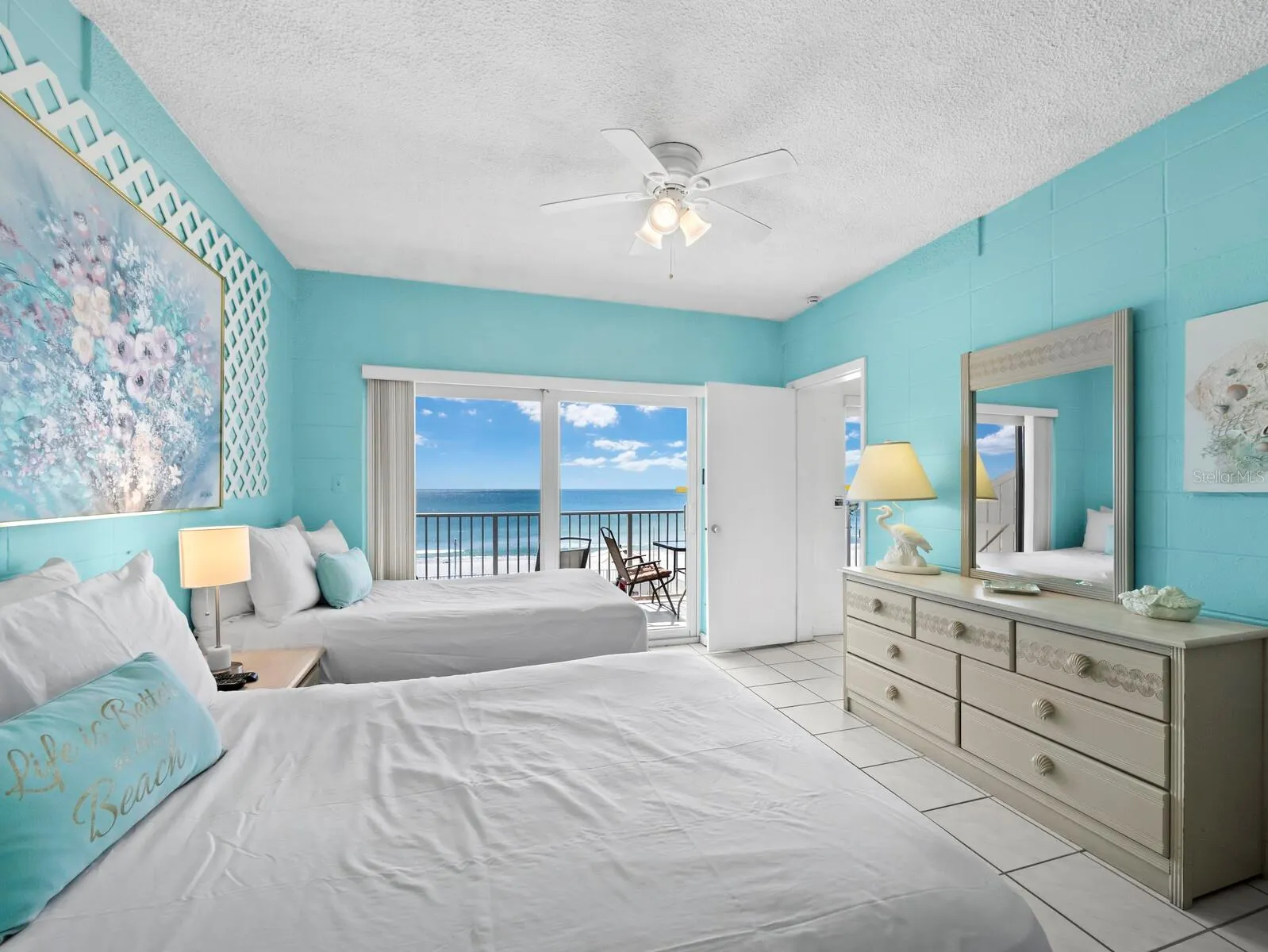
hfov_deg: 102.0
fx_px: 513
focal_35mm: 14
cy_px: 476
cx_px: 634
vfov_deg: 85.7
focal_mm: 7
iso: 400
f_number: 11
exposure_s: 1/15
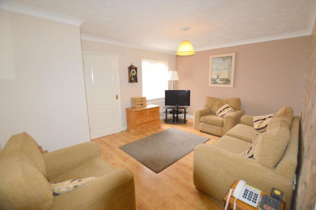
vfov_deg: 77.2
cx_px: 158
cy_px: 105
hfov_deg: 100.4
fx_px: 132
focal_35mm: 15
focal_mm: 10
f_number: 3.5
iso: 2000
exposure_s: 1/60
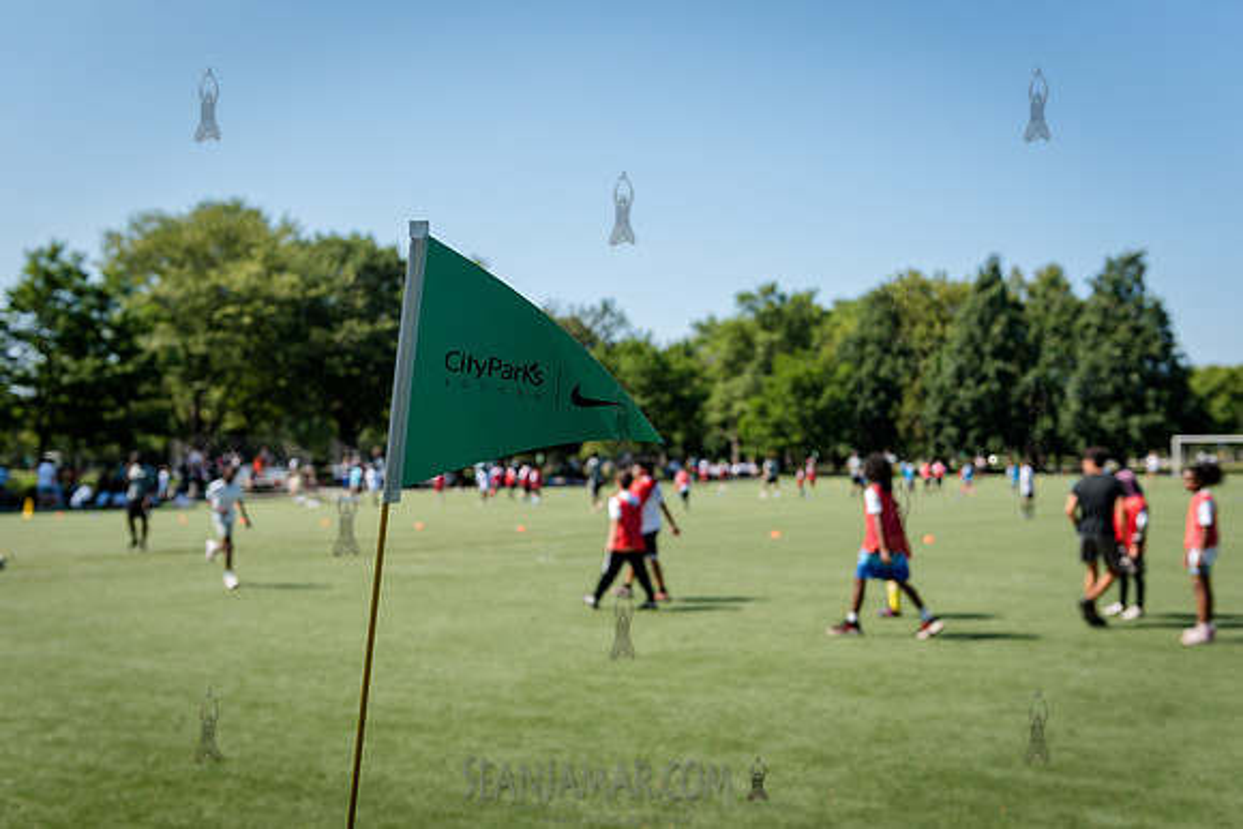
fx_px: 1381
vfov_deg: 33.4
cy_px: 414
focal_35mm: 40
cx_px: 622
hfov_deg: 48.4
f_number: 4
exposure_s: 1/1600
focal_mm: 40
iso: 200
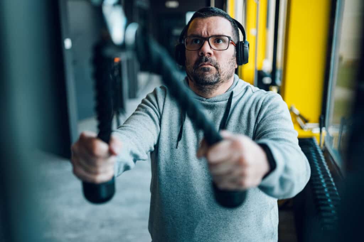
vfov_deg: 37.8
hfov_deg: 54.5
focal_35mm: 35
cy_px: 121
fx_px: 354
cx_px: 182
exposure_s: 1/320
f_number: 1.4
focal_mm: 35
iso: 160
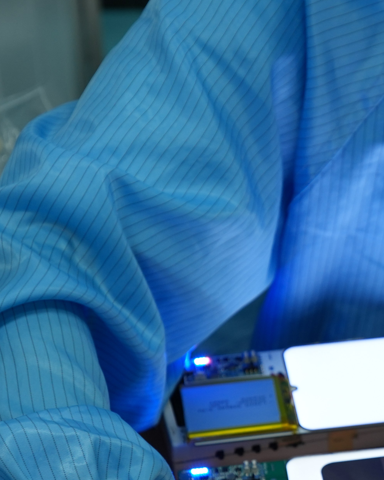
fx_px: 1948
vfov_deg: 14.0
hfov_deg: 11.1
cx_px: 387
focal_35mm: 137
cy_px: 358
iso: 250
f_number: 4.5
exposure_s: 1/60
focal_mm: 39
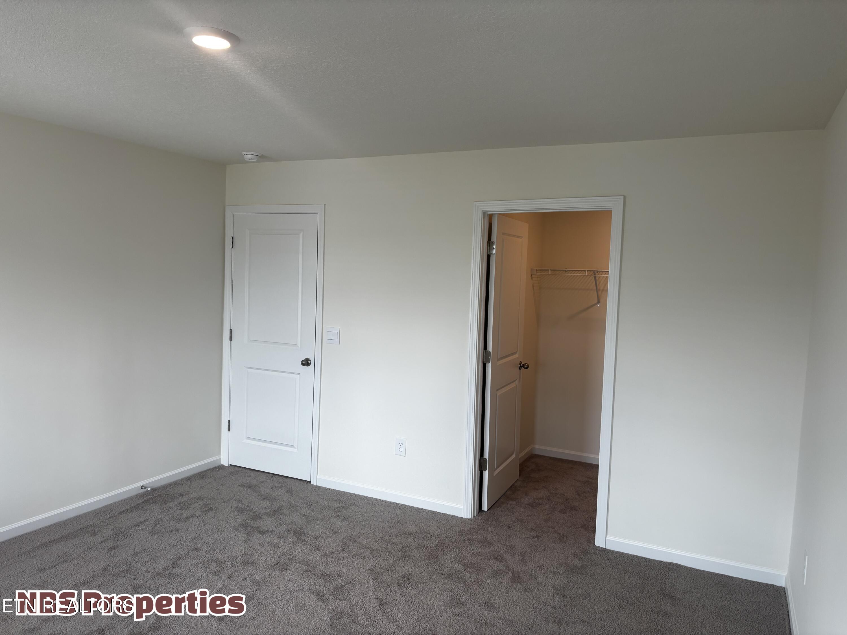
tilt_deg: -3.9
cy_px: 318
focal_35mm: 26
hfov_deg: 67.3
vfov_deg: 53.1
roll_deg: -2.0
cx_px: 424
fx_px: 636
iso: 50
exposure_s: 1/120
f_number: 1.6
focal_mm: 5.96
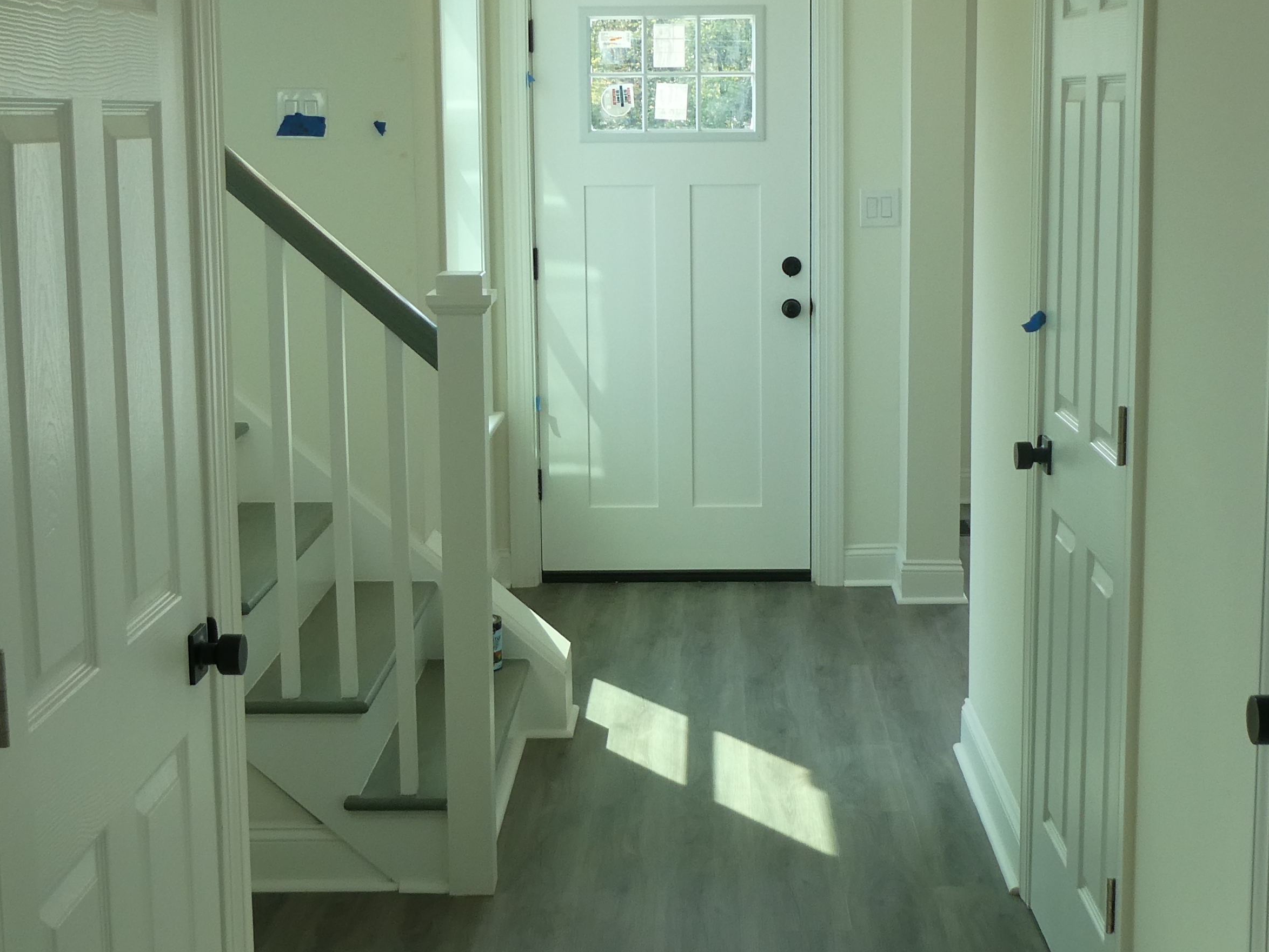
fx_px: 1943
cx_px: 674
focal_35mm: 53
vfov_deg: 27.5
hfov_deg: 36.2
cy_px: 415
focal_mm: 4.3
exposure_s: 1/80
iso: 80
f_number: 3.3
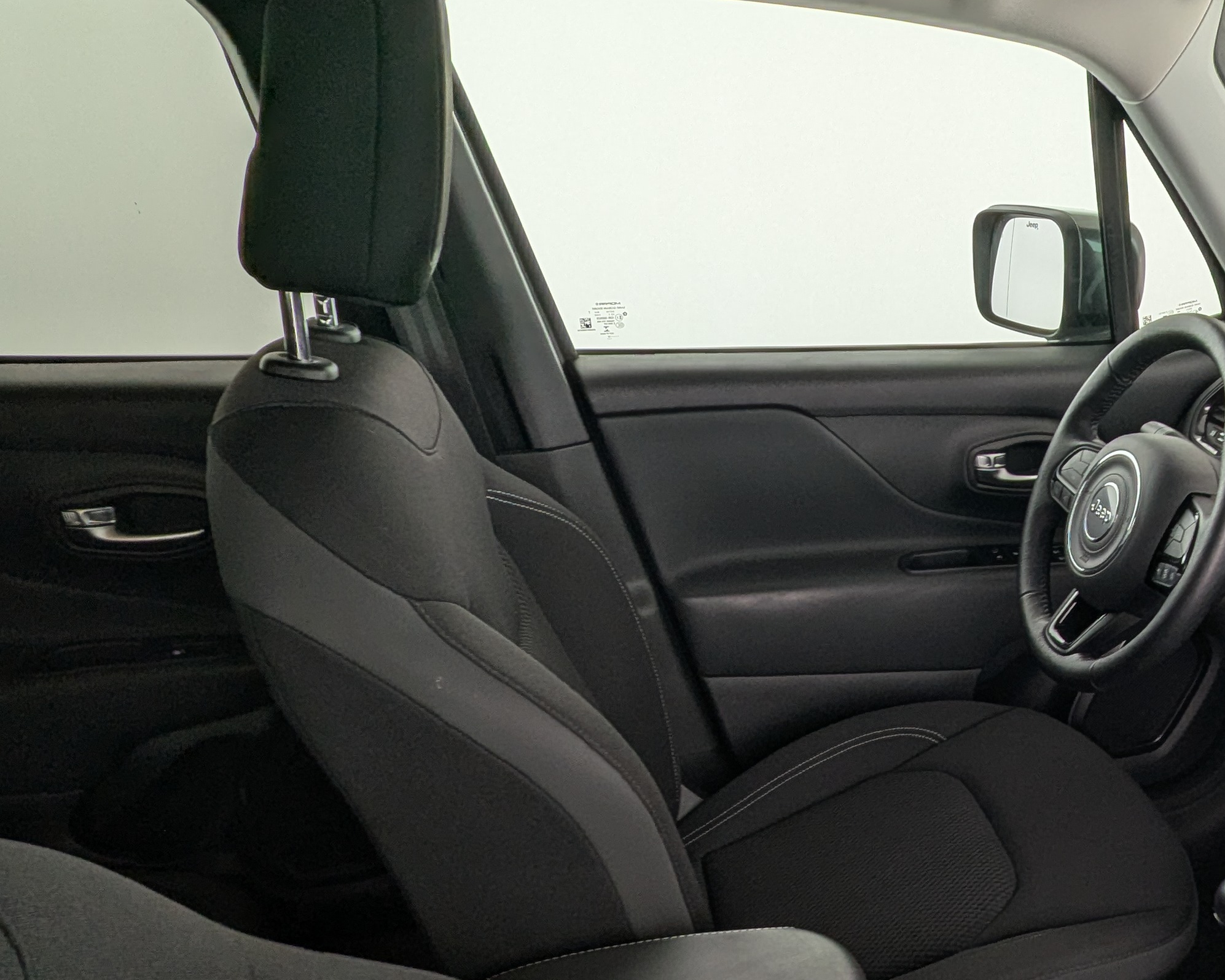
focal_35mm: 32
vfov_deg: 45.4
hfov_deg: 51.2
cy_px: 618
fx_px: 1160
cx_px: 1027
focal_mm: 2.35
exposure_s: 1/123
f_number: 2.2
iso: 79
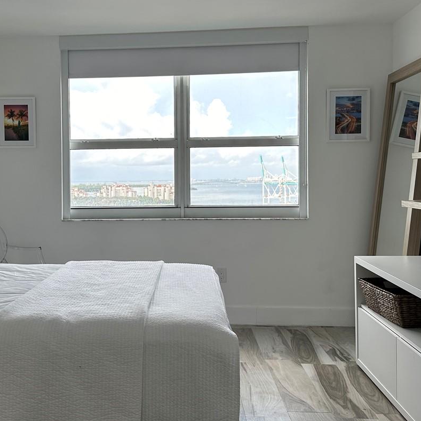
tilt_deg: -0.8
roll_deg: -0.1
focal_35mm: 43
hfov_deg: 38.8
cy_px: 191
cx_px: 144
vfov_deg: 39.1
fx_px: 592
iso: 80
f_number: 1.78
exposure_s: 1/475
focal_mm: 6.86
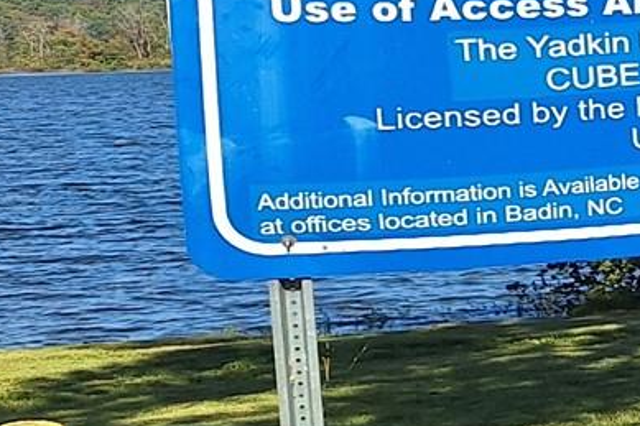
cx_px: 1561
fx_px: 2239
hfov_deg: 12.5
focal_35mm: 126
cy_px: 186
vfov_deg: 10.9
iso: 40
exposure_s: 1/2924
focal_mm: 5.54
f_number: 1.8
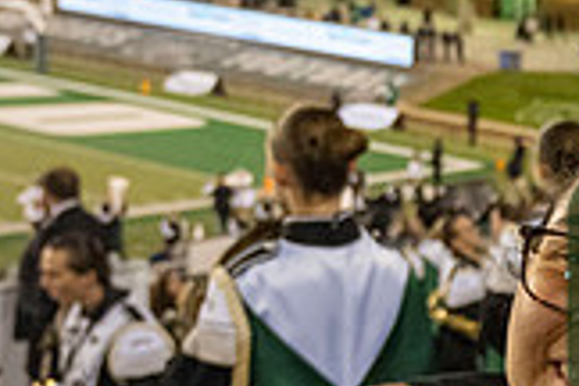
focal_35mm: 86
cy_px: 331
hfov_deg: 20.6
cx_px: 836
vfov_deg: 15.7
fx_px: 1383
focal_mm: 24
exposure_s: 1/500
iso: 3200
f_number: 4
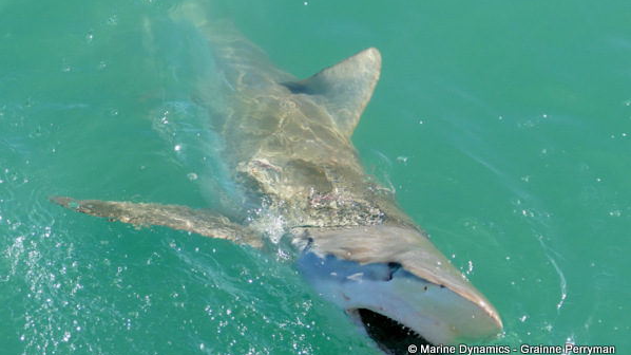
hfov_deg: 34.9
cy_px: 158
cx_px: 316
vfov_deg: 20.0
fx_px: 1004
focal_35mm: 60
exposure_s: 1/800
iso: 125
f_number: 3.5
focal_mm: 20.62
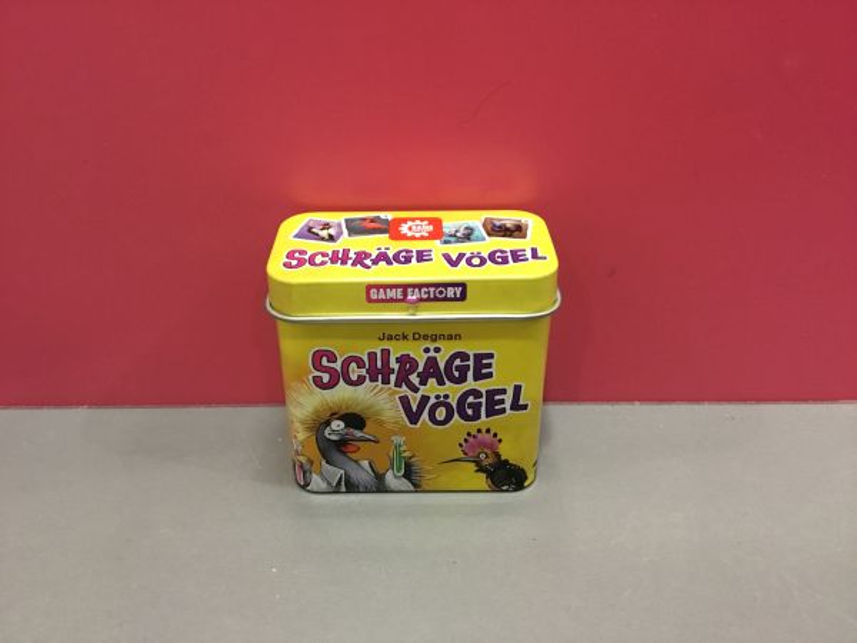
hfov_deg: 58.4
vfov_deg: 45.4
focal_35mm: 31
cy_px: 322
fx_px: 767
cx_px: 428
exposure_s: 1/33
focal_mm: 3.3
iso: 200
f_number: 2.4
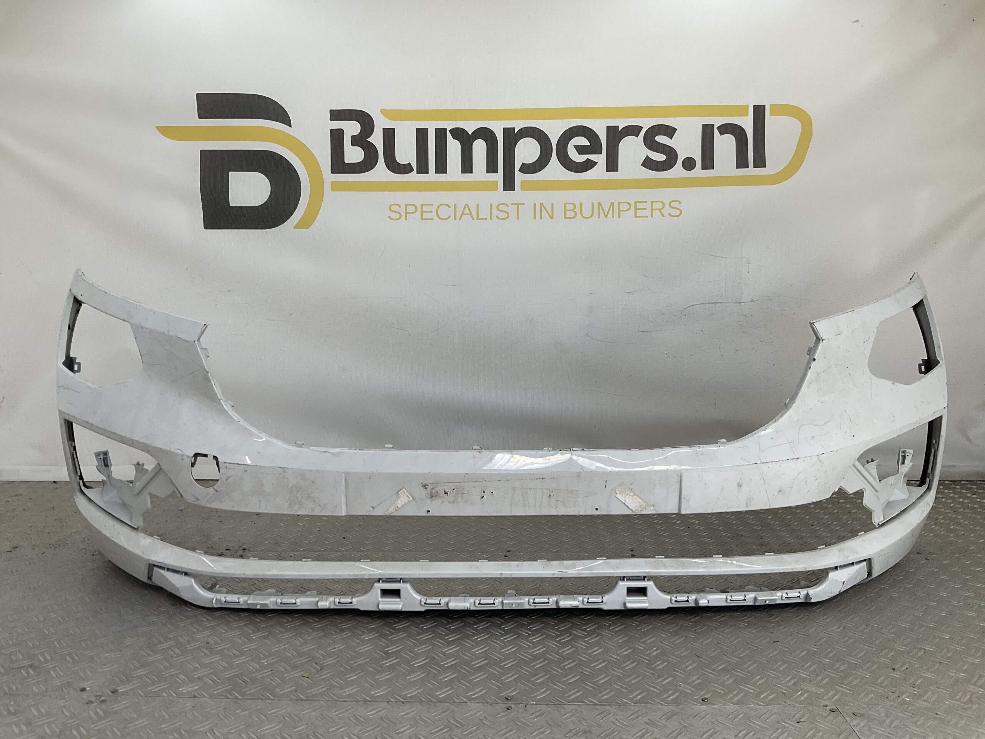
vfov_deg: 48.2
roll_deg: -0.6
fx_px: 825
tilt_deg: -8.7
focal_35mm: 29
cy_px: 370
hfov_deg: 61.7
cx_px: 492
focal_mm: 3
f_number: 1.8
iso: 16
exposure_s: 1/342
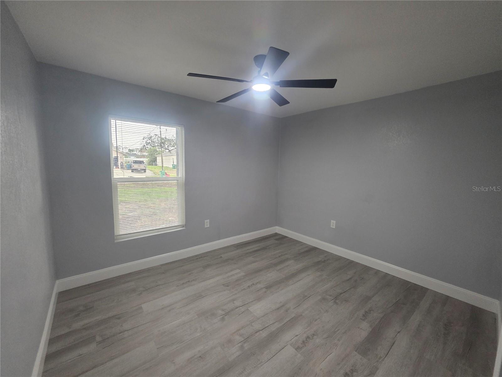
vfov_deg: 89.9
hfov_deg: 106.2
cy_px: 188
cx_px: 251
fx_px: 189
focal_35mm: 13
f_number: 1.9
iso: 250
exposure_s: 1/60
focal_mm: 2.2
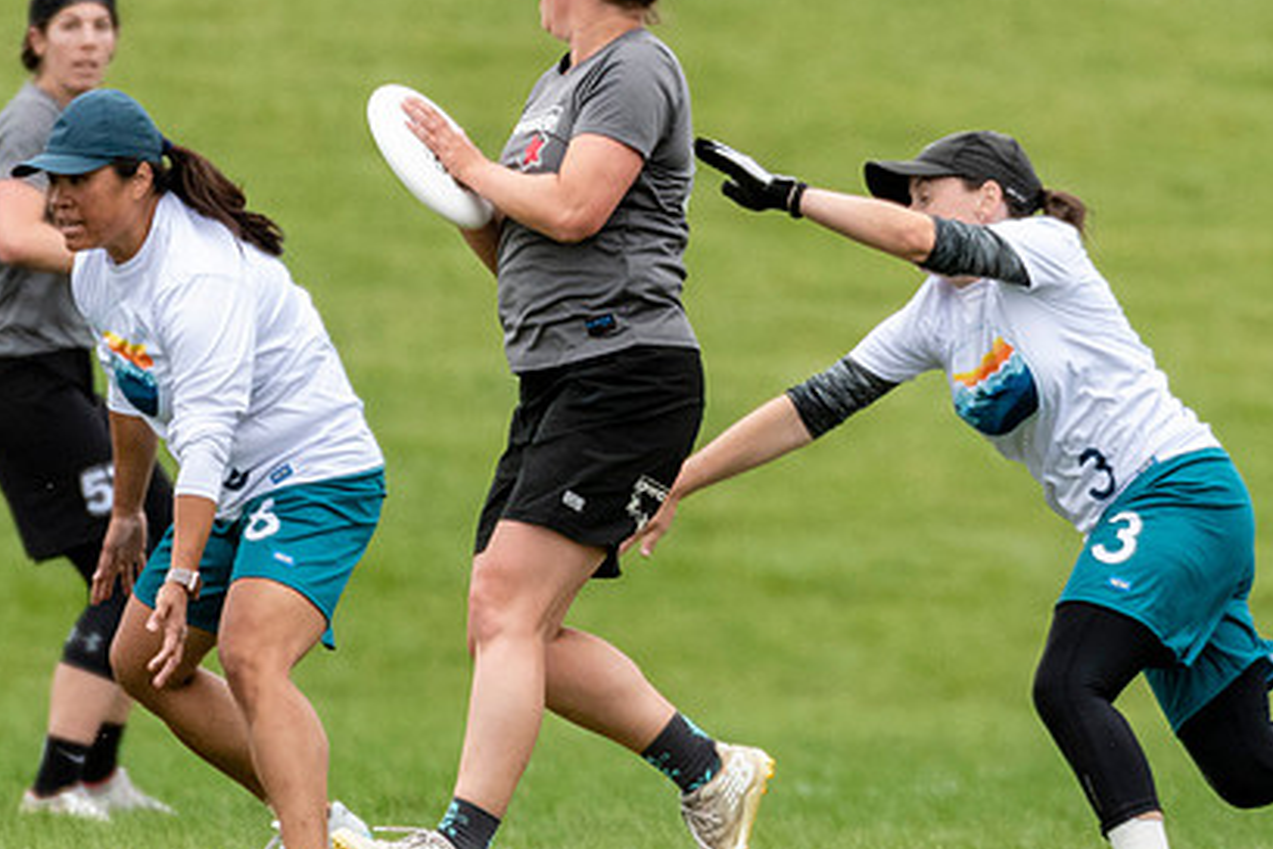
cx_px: 831
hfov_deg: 1.5
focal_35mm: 1380
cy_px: 389
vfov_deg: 1.0
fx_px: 48813
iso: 1400
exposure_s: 1/1250
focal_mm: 400
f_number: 4
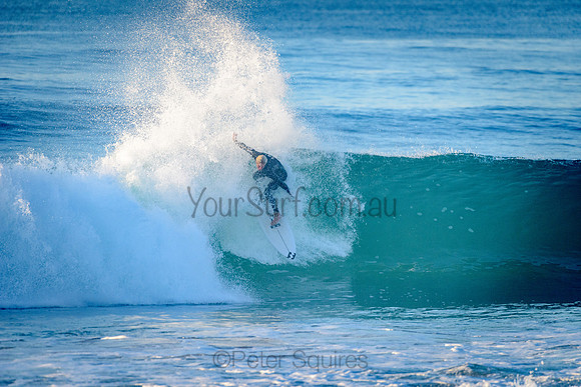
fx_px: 8071
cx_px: 290
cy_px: 194
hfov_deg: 4.1
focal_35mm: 500
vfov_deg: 2.8
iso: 900
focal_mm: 500
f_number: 5.6
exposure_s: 1/2000
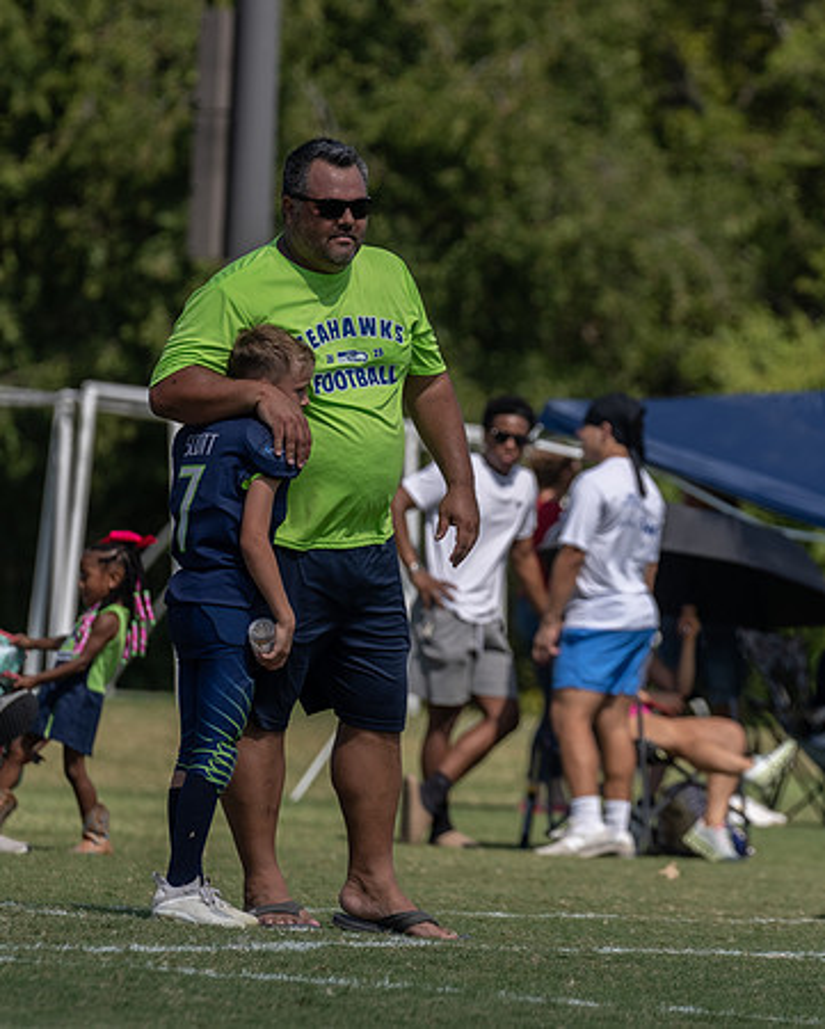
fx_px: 12429
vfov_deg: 4.7
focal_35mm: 408
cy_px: 439
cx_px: 421
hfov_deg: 3.8
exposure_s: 1/1600
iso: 100
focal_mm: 200
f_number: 4
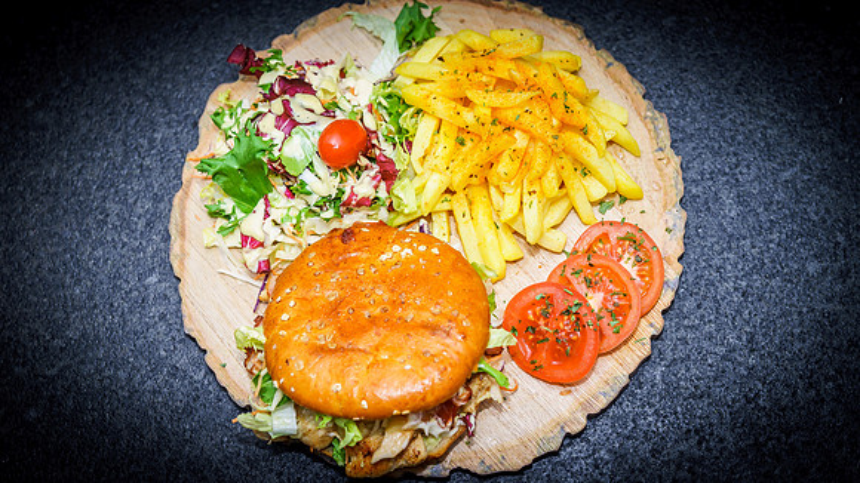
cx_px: 430
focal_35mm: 75
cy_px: 244
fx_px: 1712
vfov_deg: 16.1
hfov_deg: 28.2
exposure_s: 1/250
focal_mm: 70
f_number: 4
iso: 100
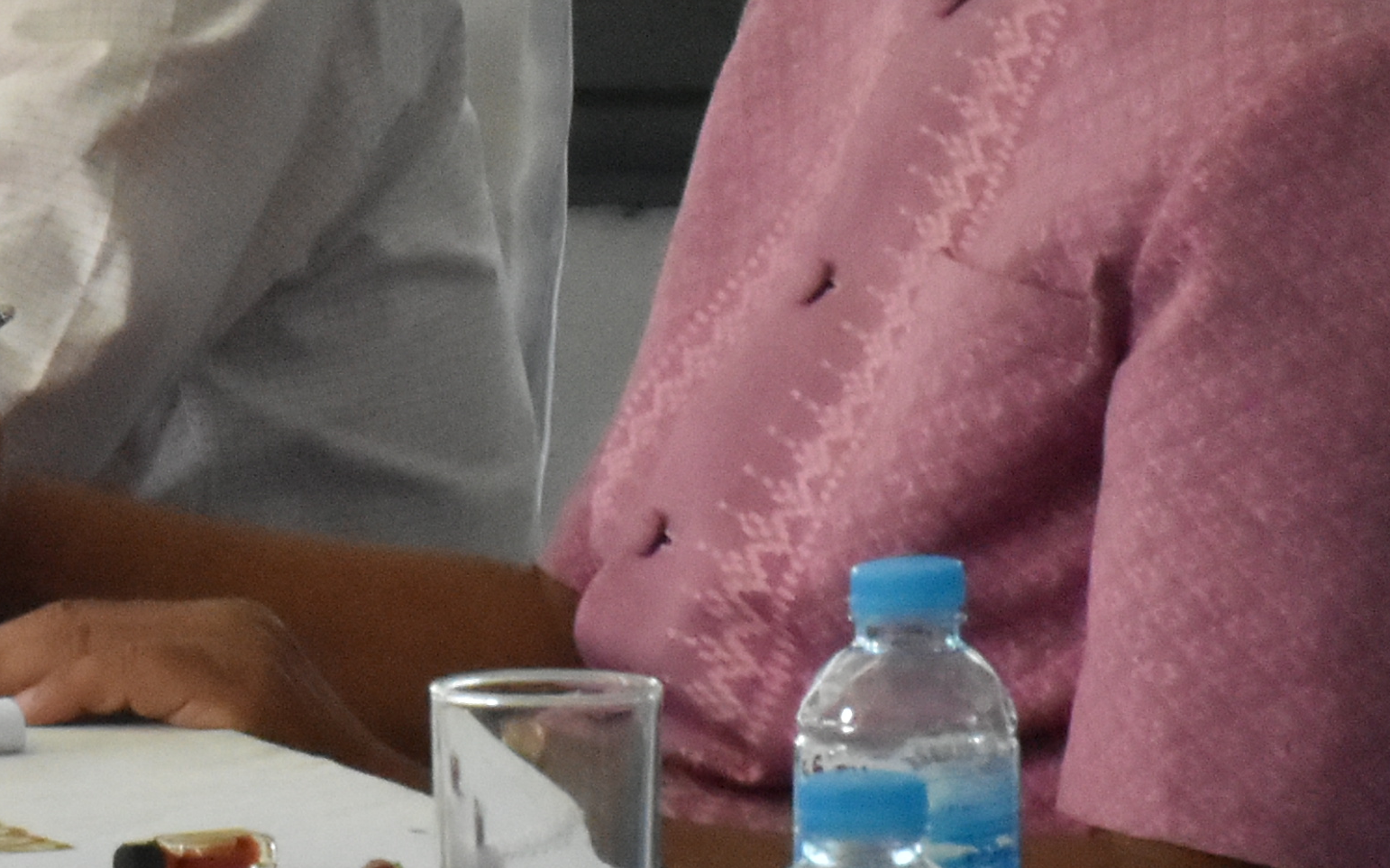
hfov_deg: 4.4
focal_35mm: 476
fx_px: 18028
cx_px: 517
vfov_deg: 2.8
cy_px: 475
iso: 3200
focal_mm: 80
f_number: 16
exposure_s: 1/60
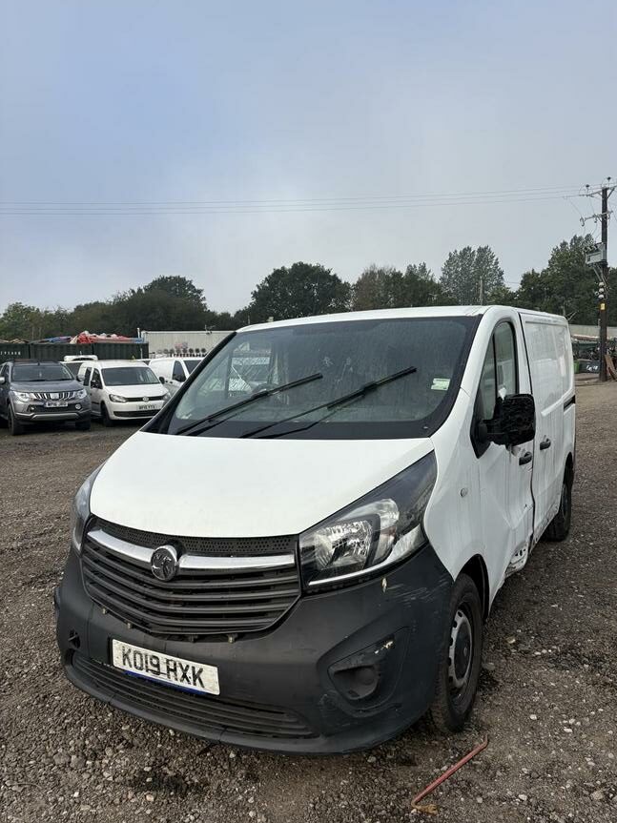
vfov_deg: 65.3
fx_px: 642
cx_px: 319
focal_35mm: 27
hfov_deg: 51.3
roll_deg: +0.8
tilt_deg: -5.3
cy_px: 420
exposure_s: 1/1901
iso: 50
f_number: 1.6
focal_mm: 5.96
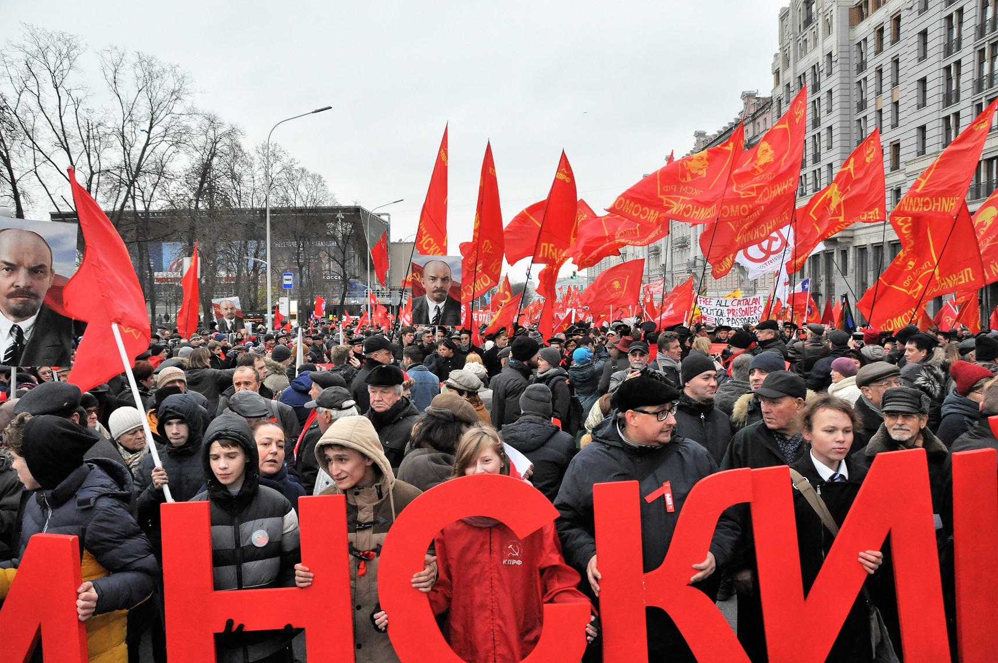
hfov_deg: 67.4
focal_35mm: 27
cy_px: 332
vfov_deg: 47.8
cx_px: 499
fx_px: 748
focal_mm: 18
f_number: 5.6
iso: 1000
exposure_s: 1/125
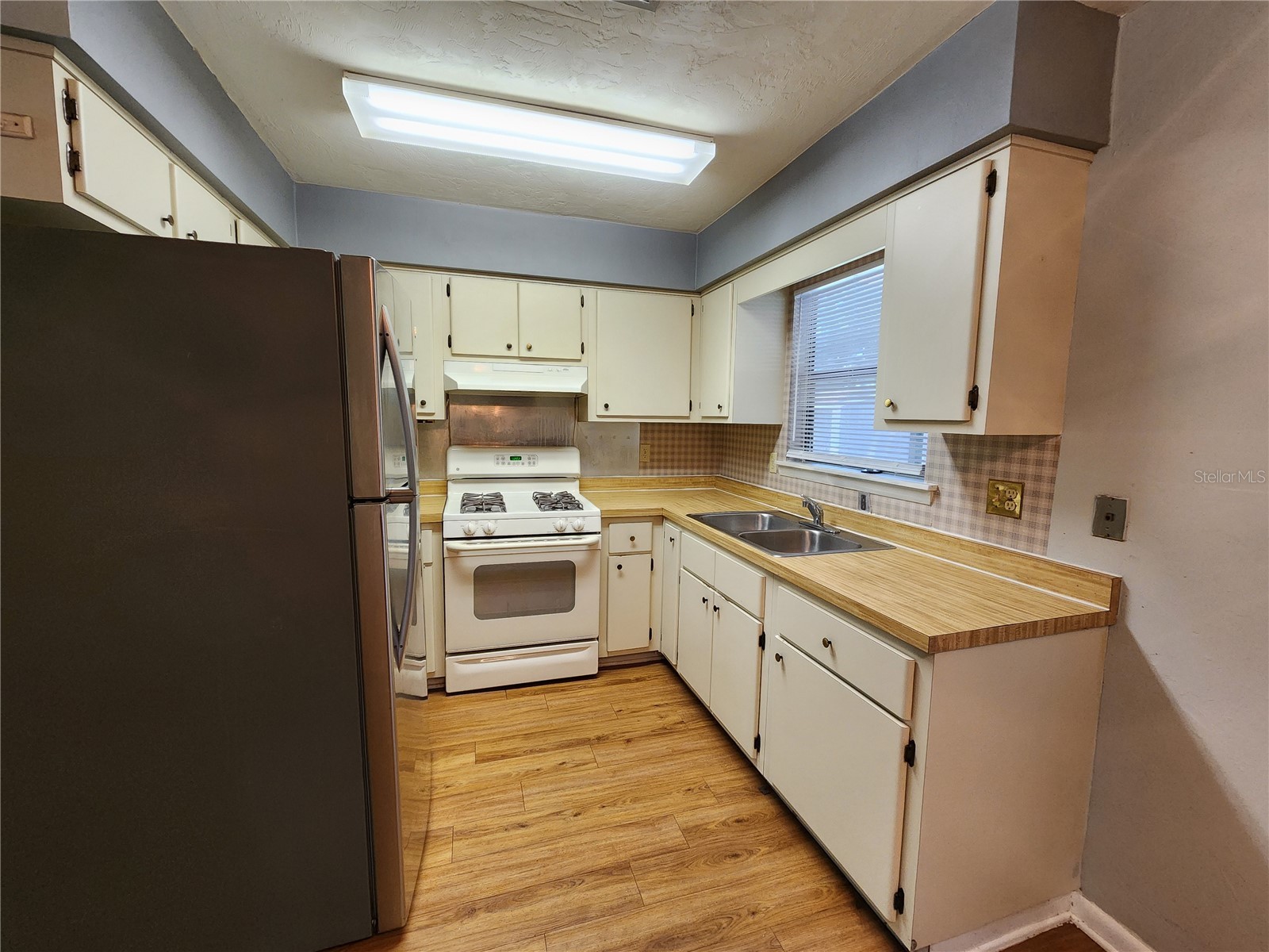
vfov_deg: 89.9
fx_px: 477
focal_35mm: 13
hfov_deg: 106.2
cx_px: 634
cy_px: 476
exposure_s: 1/60
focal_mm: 2.2
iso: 250
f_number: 2.2
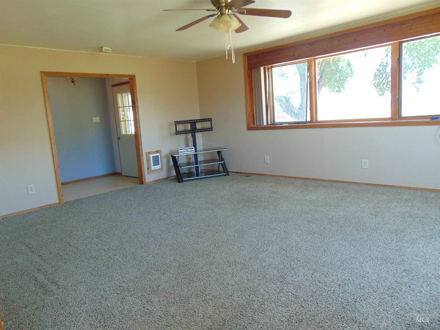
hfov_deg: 69.4
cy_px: 165
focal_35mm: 25
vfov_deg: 54.9
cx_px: 220
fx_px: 318
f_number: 3
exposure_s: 1/30
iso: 100
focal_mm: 4.5
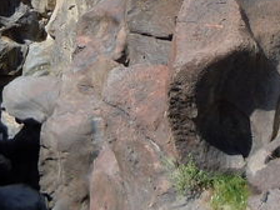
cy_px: -34
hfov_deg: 18.4
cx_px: 128
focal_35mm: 107
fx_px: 865
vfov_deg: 13.5
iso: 100
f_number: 3.5
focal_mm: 5.4
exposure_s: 1/640
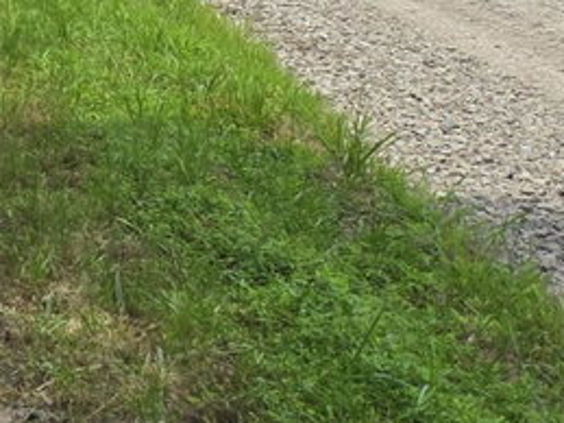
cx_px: -958
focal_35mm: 142
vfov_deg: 9.5
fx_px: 2313
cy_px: -523
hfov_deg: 10.8
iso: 25
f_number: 1.8
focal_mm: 5.4
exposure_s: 1/1248
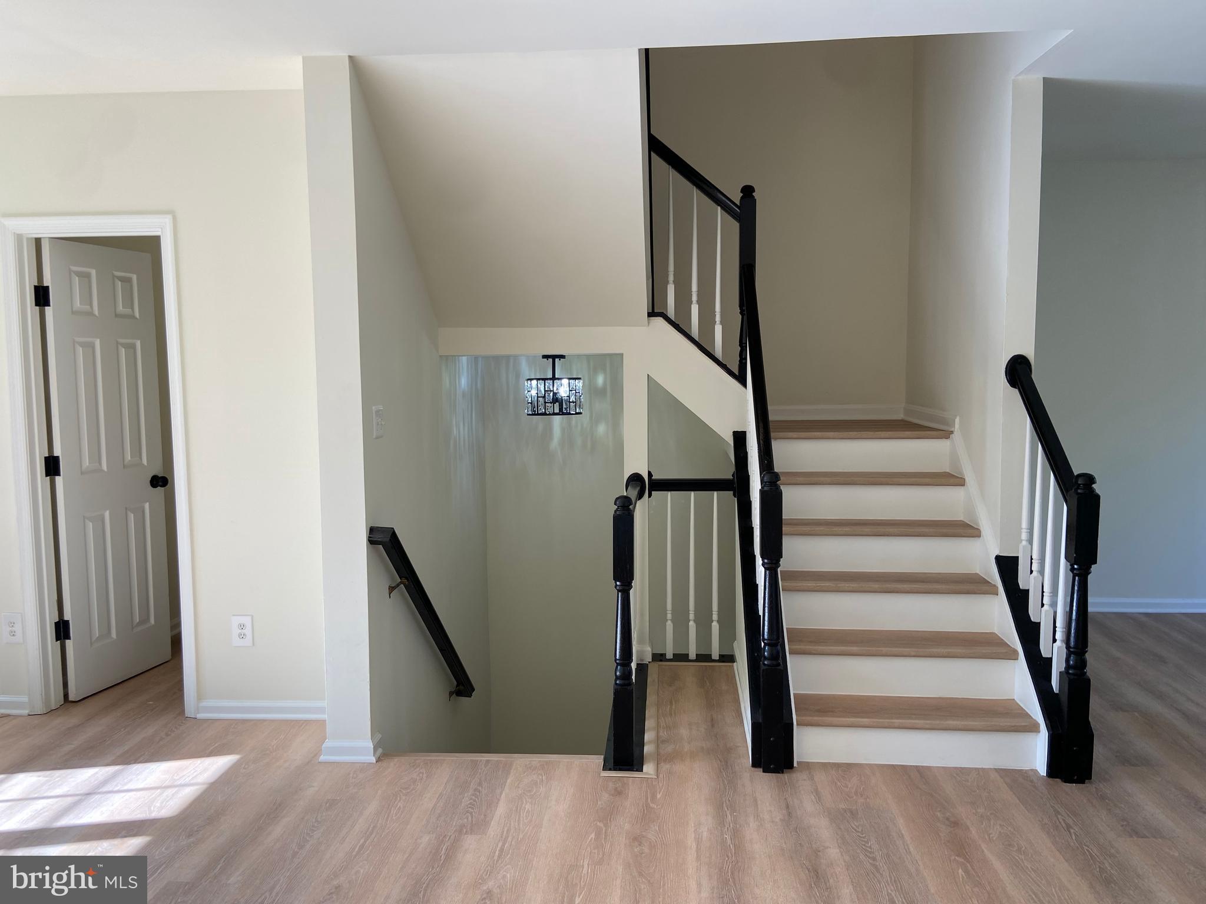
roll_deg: -0.6
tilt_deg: -6.0
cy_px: 452
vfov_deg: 53.1
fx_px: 906
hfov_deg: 67.3
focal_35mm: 26
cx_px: 603
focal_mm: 4.25
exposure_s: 1/180
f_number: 1.8
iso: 32
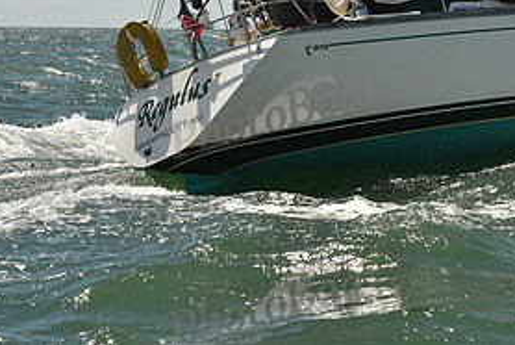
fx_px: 2091
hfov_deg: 13.8
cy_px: -12
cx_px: 528
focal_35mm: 146
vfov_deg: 9.3
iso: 320
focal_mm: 70
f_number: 13
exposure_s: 1/800
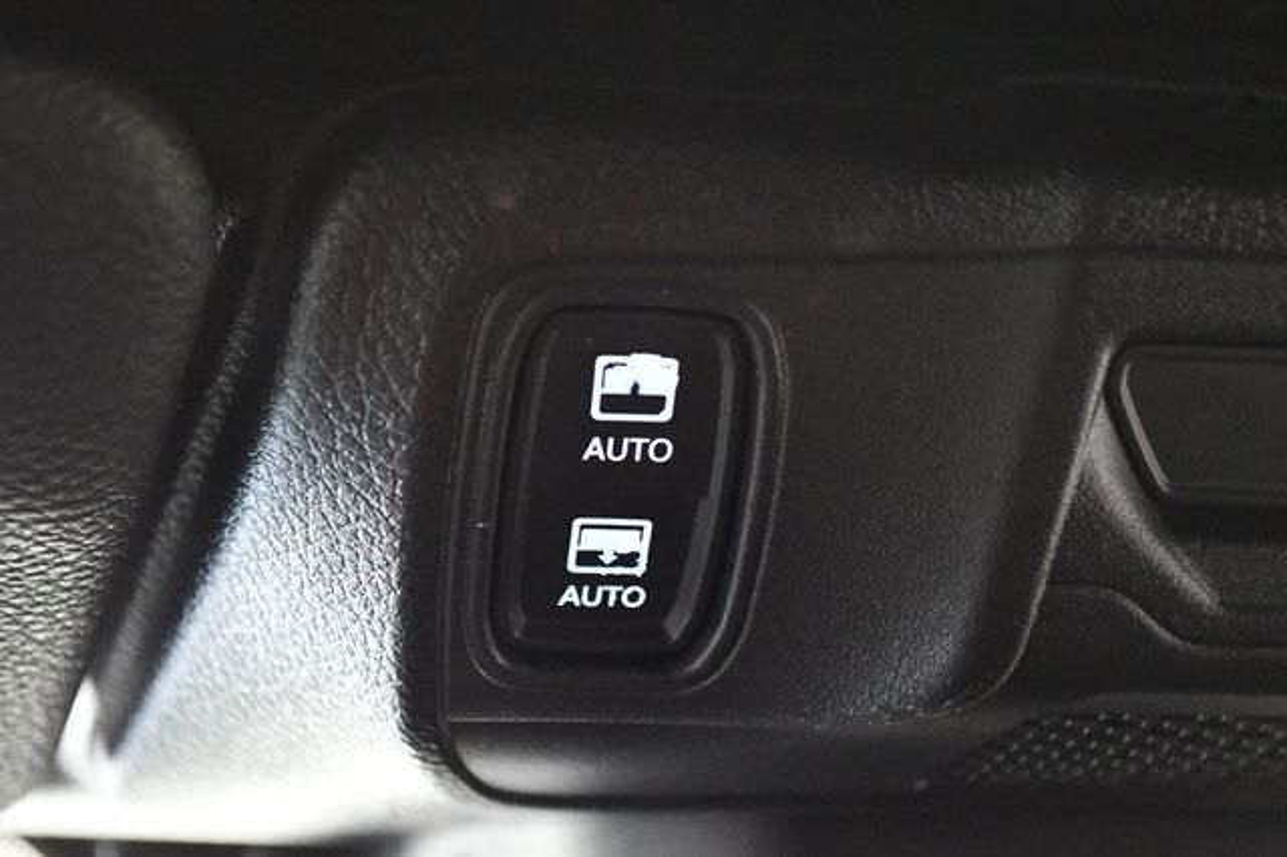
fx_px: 2573
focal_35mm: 72
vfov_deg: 18.9
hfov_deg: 28.1
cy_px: 428
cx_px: 644
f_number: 5.3
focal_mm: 48
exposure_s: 1/25
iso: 12800
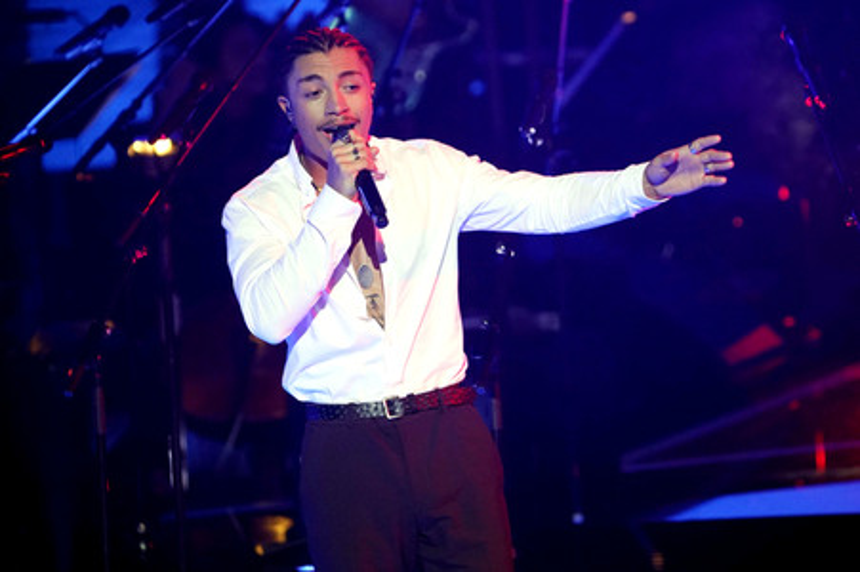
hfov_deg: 4.9
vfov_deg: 3.3
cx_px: 430
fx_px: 10002
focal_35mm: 419
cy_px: 286
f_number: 6.3
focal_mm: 419
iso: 5000
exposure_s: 1/160
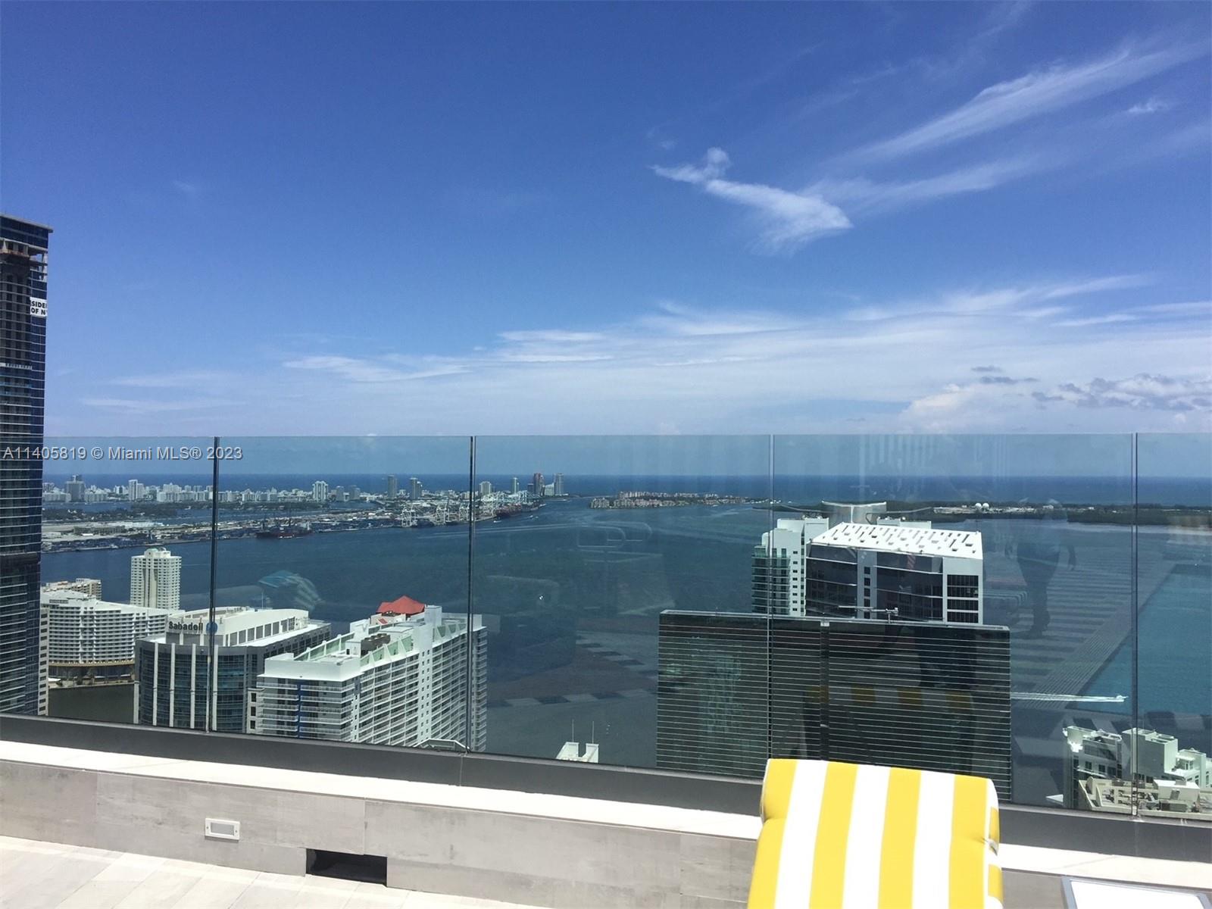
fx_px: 1015
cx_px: 606
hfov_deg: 61.7
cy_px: 454
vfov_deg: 48.2
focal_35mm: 29
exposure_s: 1/3597
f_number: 2.2
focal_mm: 4.15
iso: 32
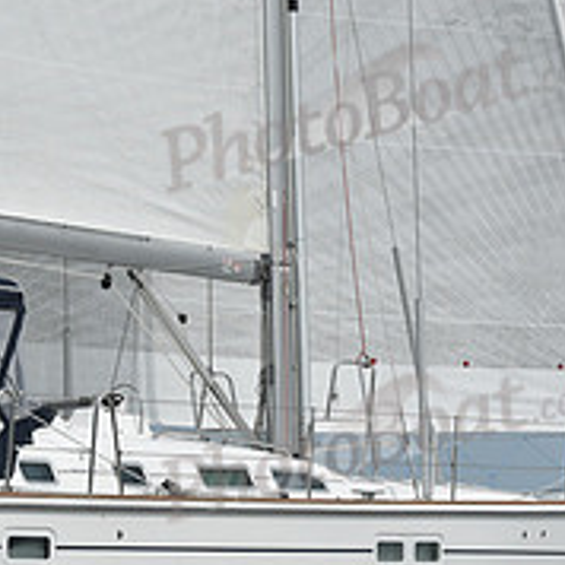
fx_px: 3582
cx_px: 0
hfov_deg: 9.0
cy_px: 319
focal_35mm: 194
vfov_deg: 9.0
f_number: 10
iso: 320
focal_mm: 70
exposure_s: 1/1250
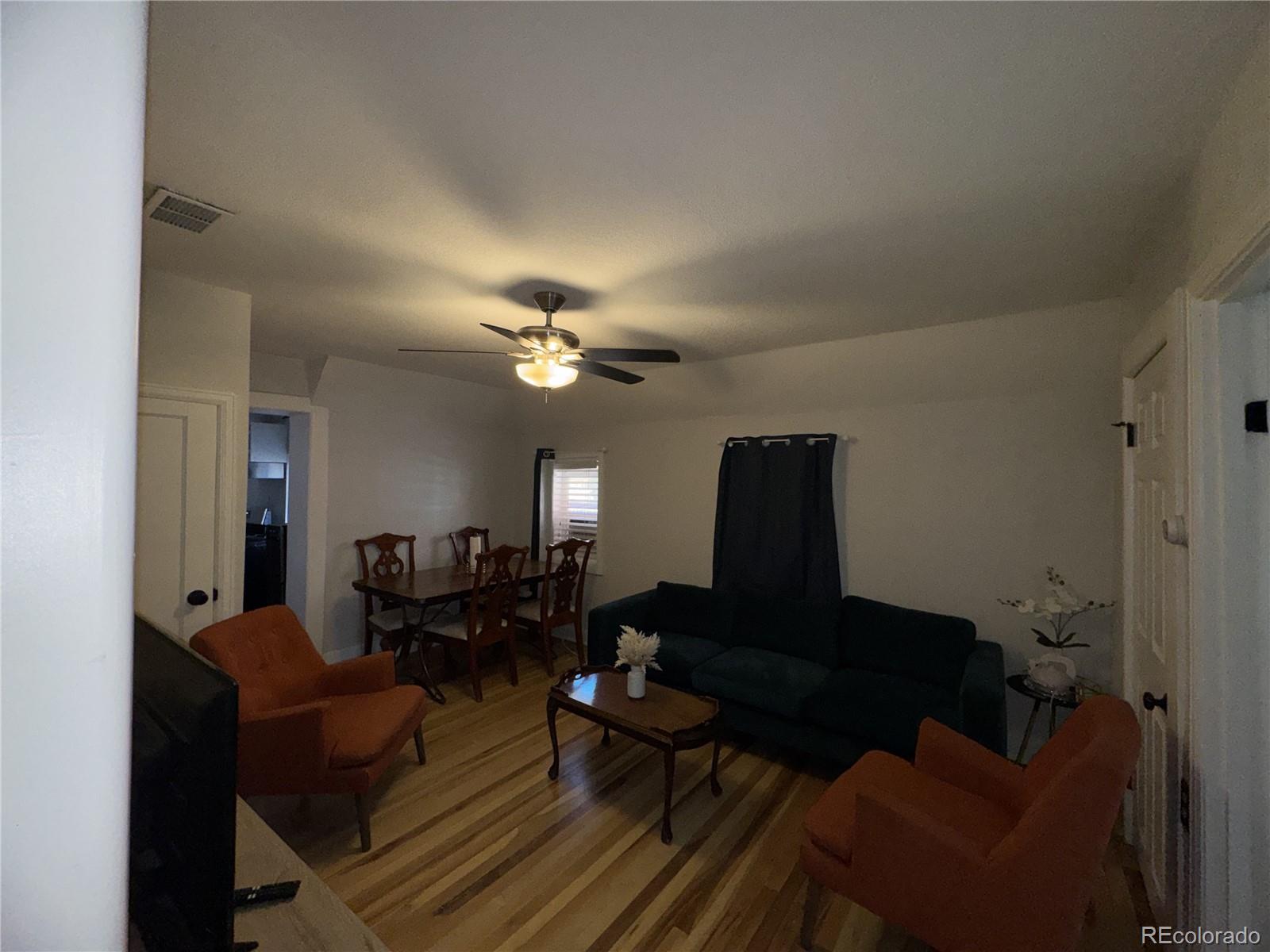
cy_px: 476
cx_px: 635
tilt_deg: +0.3
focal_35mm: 14
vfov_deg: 85.7
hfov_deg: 102.1
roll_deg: -0.7
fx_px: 514
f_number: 2.2
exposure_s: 1/101
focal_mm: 2.22
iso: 80
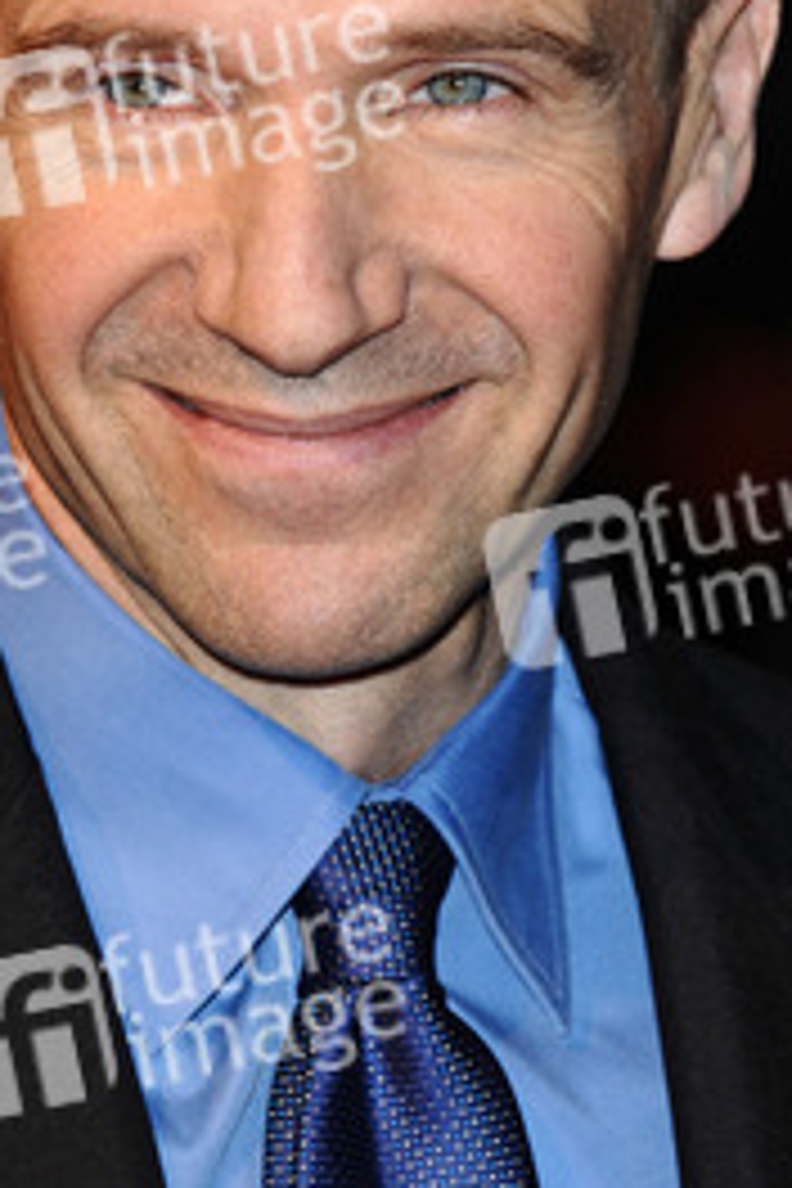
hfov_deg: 4.5
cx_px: 308
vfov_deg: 6.7
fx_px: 10122
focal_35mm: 307
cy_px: 338
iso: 320
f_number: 4.5
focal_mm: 135
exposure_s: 1/200
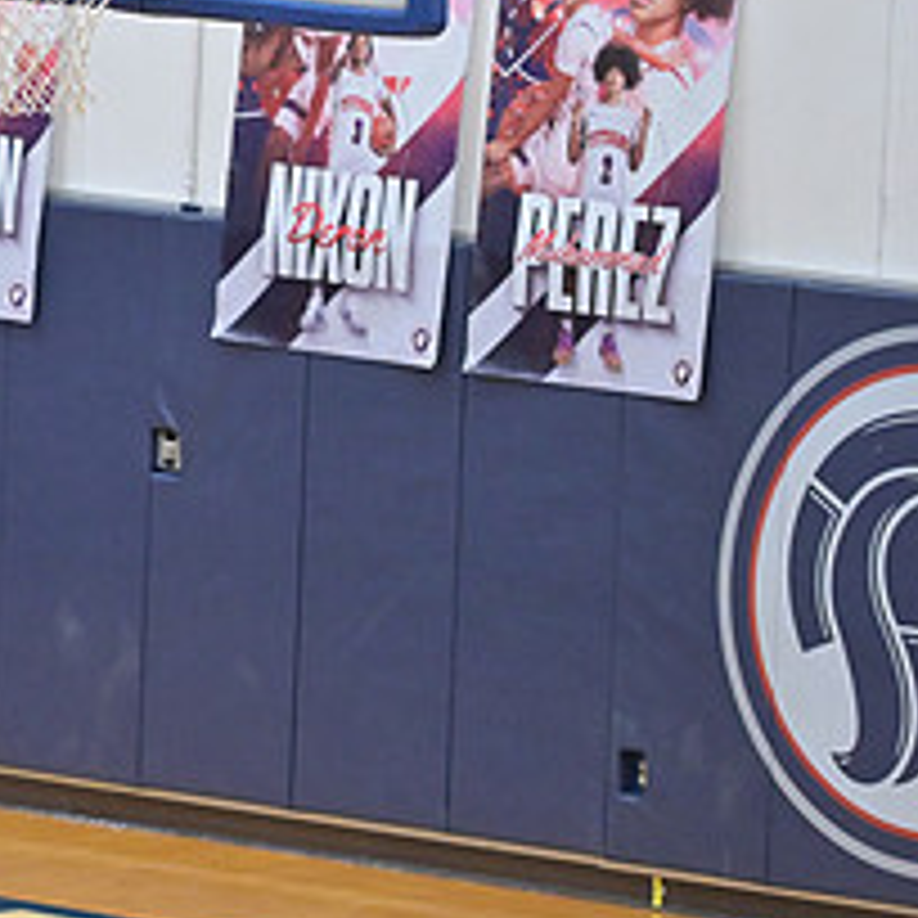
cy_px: 441
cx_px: -369
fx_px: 11611
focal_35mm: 387
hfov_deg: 4.5
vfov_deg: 4.5
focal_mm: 160
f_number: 4
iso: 5000
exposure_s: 1/800
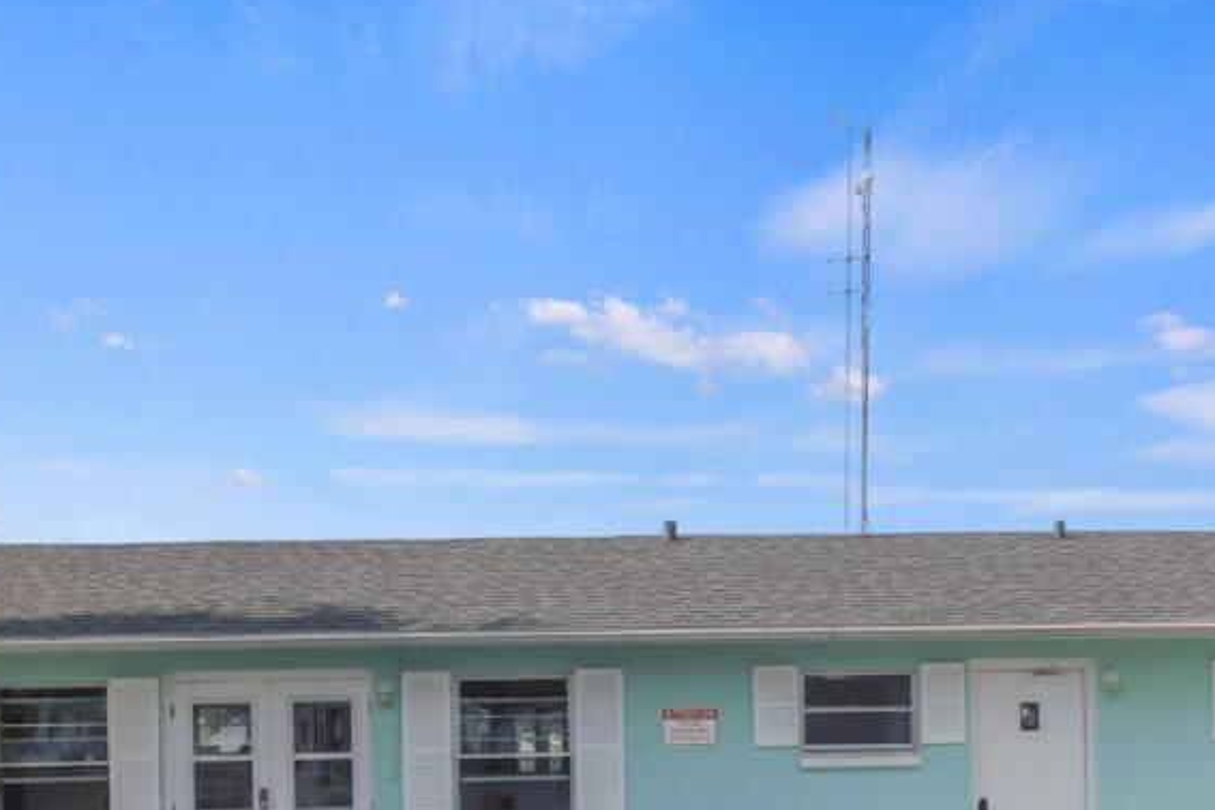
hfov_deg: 41.7
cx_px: 724
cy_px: 675
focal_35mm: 47
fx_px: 1586
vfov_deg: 27.9
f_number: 6.2
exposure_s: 1/500
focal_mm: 4.5
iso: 125
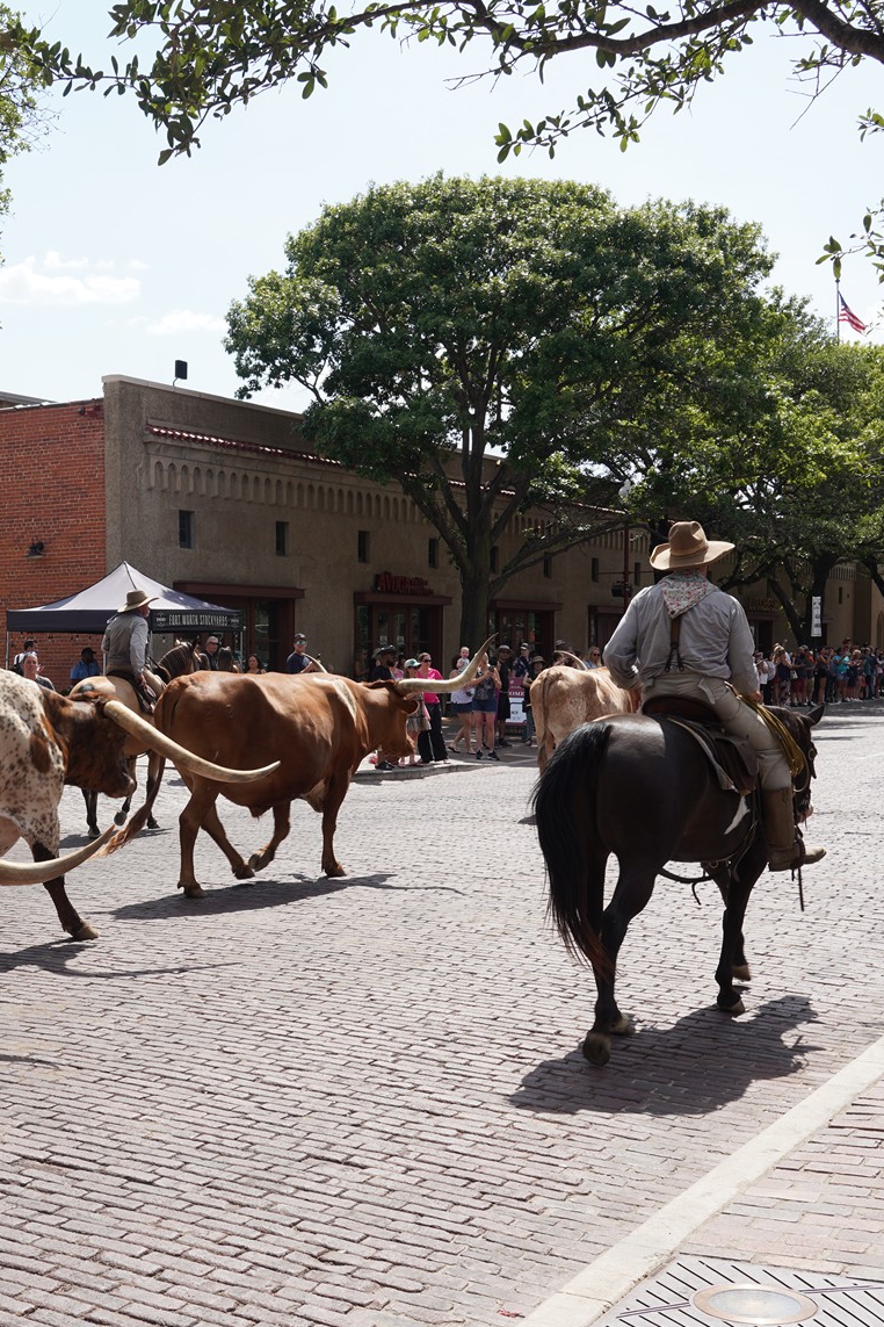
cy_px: 771
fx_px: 1805
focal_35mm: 49
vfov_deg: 40.2
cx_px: 135
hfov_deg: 26.8
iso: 100
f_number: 11
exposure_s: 1/100
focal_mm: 28
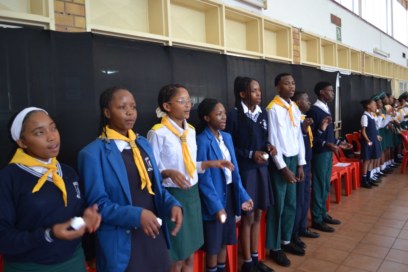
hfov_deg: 61.9
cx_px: 204
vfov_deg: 43.6
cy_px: 136
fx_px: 340
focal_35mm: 30
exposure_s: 1/60
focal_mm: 20
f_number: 3.8
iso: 560
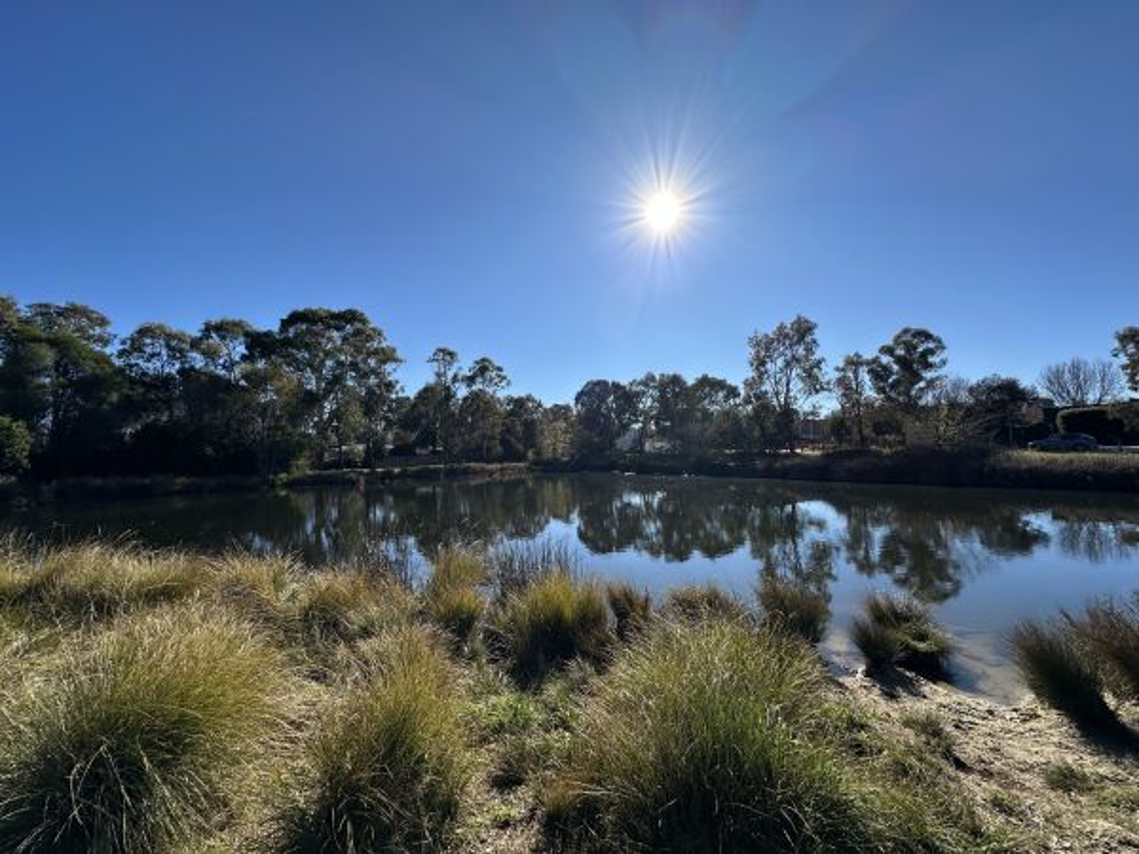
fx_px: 461
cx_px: 570
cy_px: 427
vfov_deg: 85.7
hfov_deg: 102.1
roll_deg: +1.2
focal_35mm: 14
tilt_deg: +4.2
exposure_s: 1/2257
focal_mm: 2.22
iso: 50
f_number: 2.2
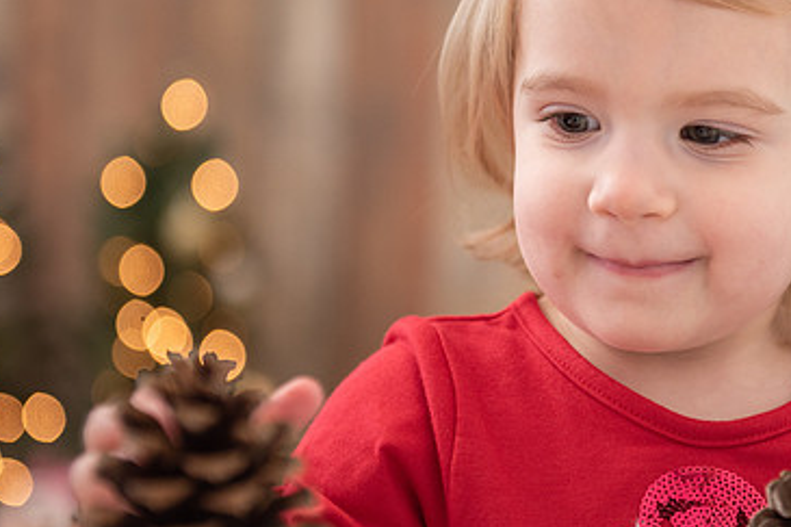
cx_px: 634
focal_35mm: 126
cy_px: 238
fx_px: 2767
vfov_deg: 10.9
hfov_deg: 16.2
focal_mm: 70
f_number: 2.8
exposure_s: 1/200
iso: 500
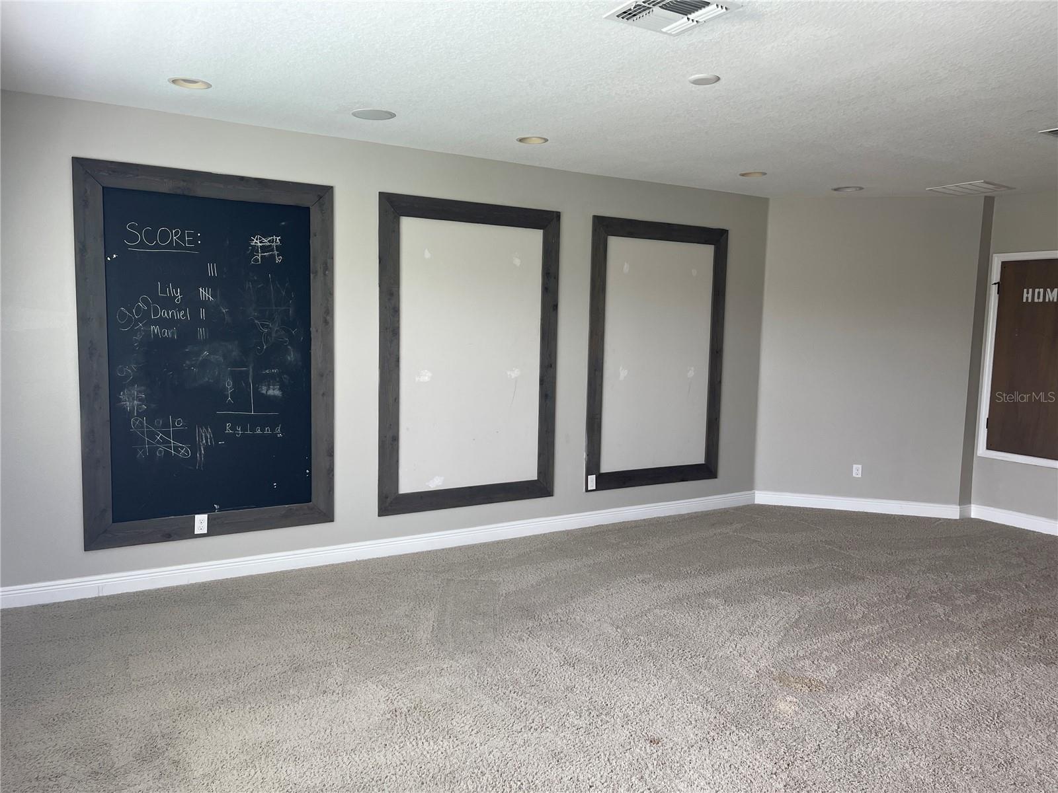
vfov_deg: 54.9
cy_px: 396
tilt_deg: -6.1
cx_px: 529
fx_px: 764
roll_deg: -2.0
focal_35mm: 25
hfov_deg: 69.4
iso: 100
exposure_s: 1/121
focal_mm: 5.1
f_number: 1.6
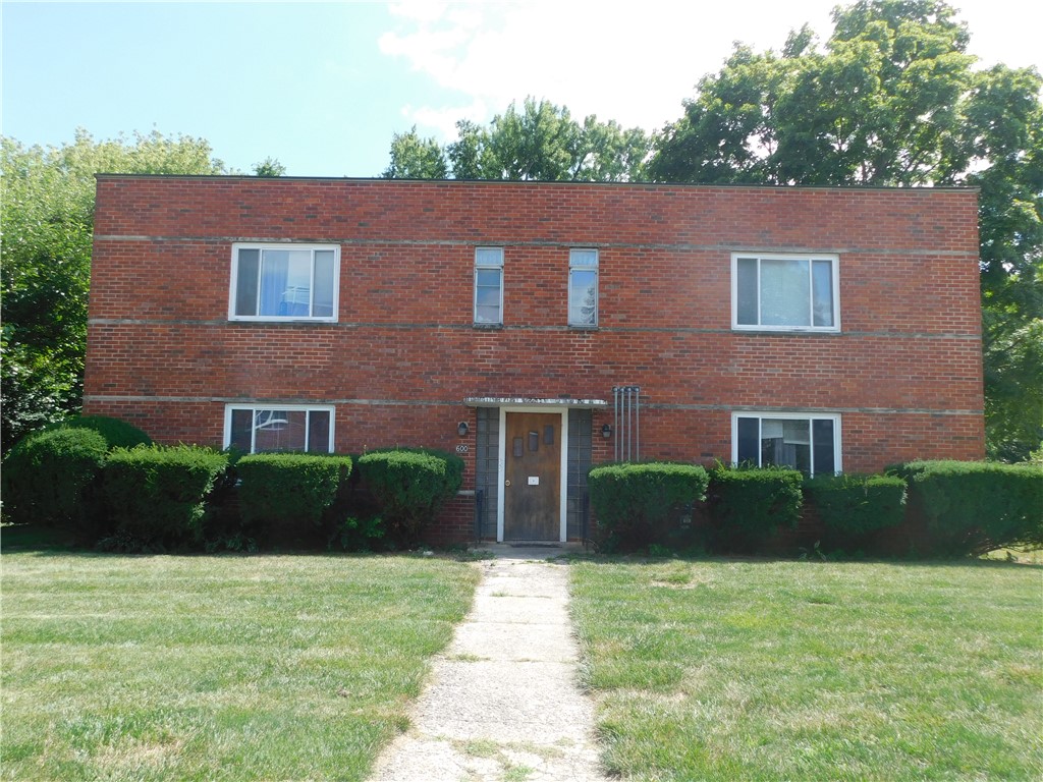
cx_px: 522
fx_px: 844
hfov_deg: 63.4
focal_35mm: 28
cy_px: 391
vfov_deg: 49.7
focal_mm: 4.9
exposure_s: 1/640
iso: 125
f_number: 3.2
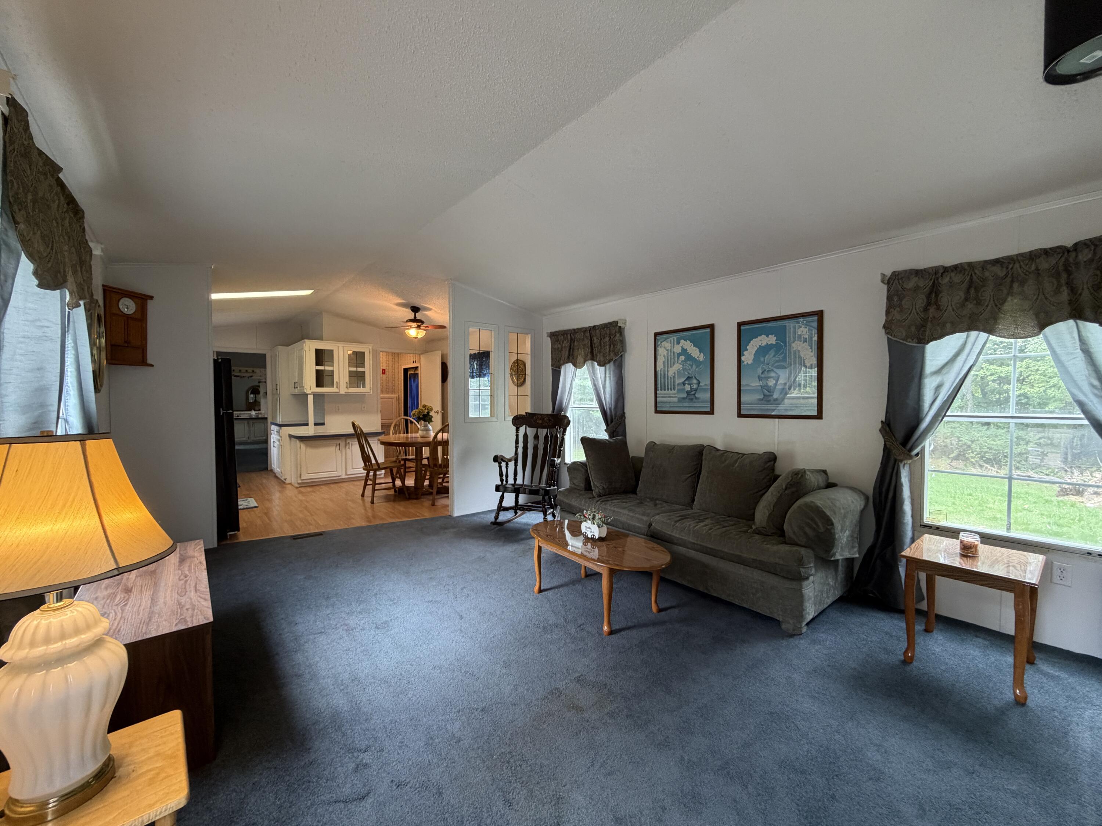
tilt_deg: -1.8
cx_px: 551
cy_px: 413
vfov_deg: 85.7
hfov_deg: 102.1
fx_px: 446
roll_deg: +0.3
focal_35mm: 14
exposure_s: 1/60
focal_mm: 2.22
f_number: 2.2
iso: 250
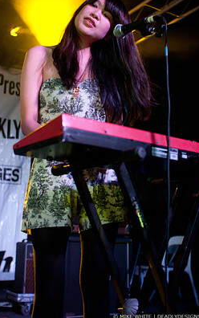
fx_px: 451
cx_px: 97
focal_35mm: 52
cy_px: 140
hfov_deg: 24.9
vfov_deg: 38.8
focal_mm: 30
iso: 1250
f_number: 2.5
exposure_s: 1/125
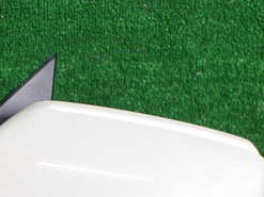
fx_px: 556
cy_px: 208
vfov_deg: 19.4
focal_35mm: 73
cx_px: 38
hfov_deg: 26.0
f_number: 2.3
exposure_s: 1/125
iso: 160
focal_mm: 5.4
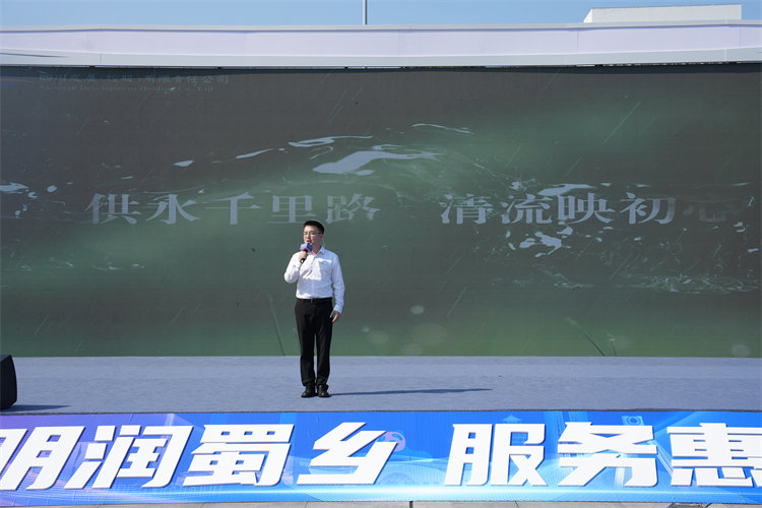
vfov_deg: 27.0
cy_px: 254
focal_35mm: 50
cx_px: 381
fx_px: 1058
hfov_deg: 39.6
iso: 100
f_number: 6.3
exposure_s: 1/400
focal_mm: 50
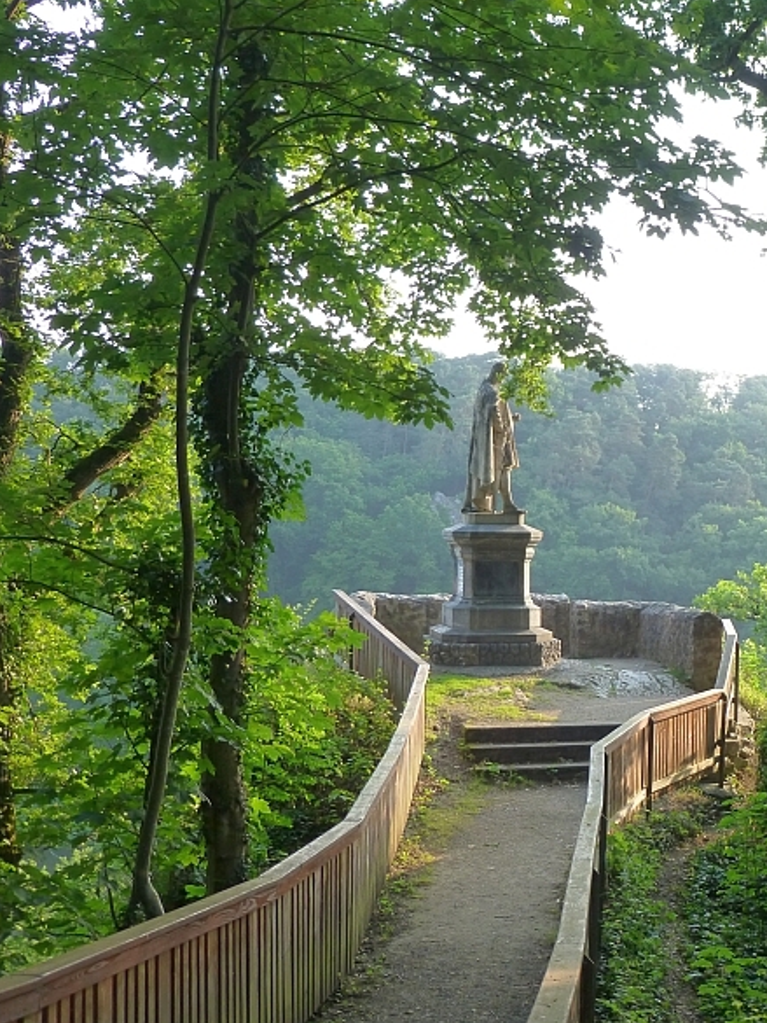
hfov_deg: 34.0
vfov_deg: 45.8
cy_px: 500
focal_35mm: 41
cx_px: 624
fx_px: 1211
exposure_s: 1/100
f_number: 3.6
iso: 160
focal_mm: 5.4
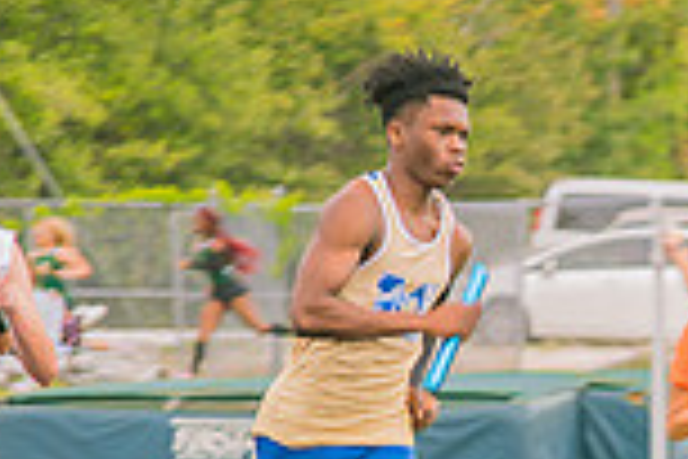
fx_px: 8714
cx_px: 657
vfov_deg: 3.0
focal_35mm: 456
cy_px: 356
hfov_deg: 4.5
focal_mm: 120
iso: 200
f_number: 4
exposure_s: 1/200
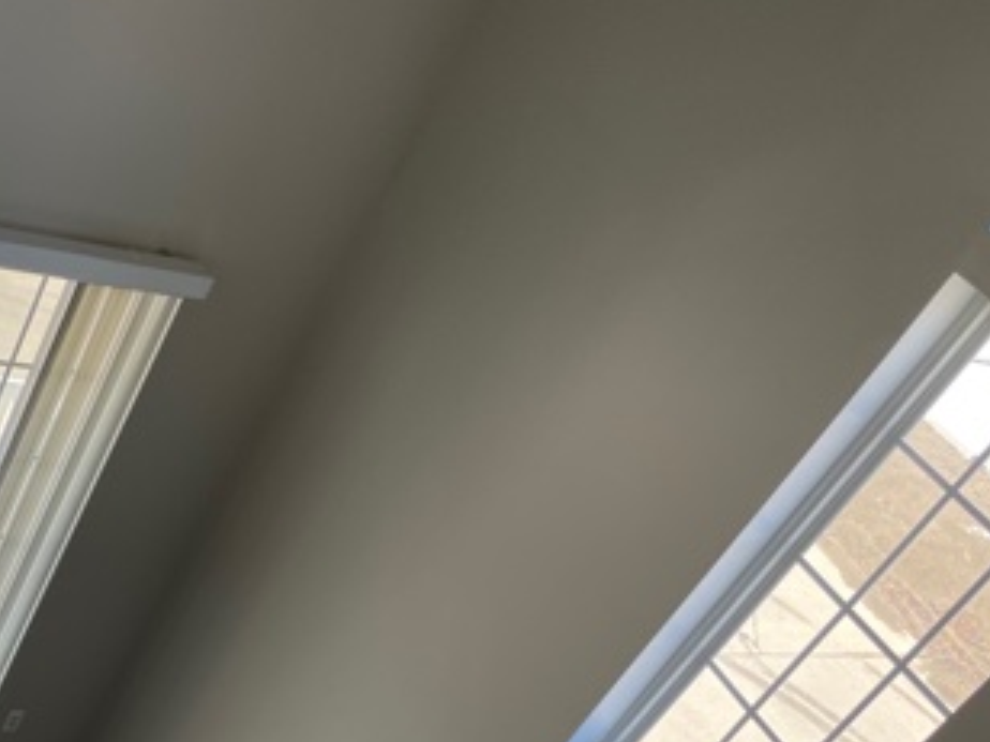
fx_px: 1544
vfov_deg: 26.1
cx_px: 19
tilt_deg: -38.1
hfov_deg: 32.9
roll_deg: -25.5
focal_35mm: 54
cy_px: 671
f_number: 1.6
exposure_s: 1/380
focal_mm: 4.2
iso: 32
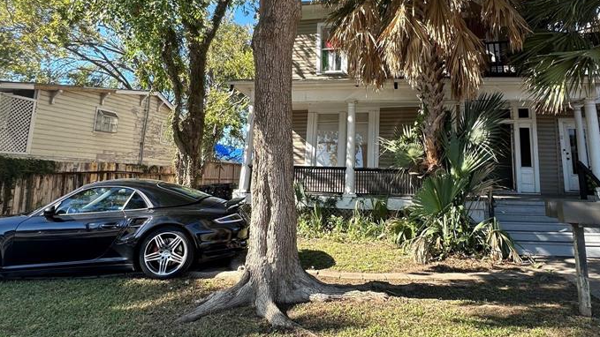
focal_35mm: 23
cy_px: 103
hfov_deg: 78.6
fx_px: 366
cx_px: 323
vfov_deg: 48.4
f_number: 2.2
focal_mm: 2.22
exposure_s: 1/335
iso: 40
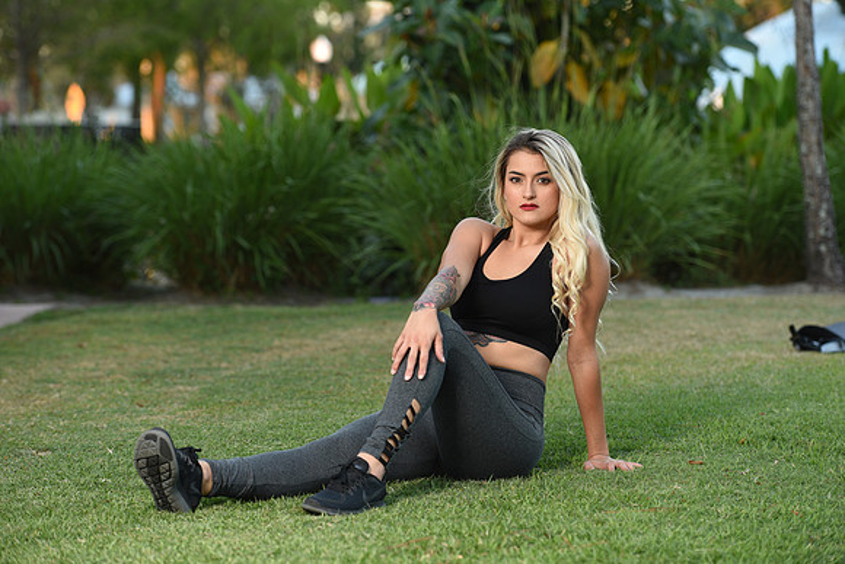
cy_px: 282
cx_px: 422
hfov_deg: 19.5
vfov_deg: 13.0
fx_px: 2465
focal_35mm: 105
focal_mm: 105
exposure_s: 1/160
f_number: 4
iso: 250
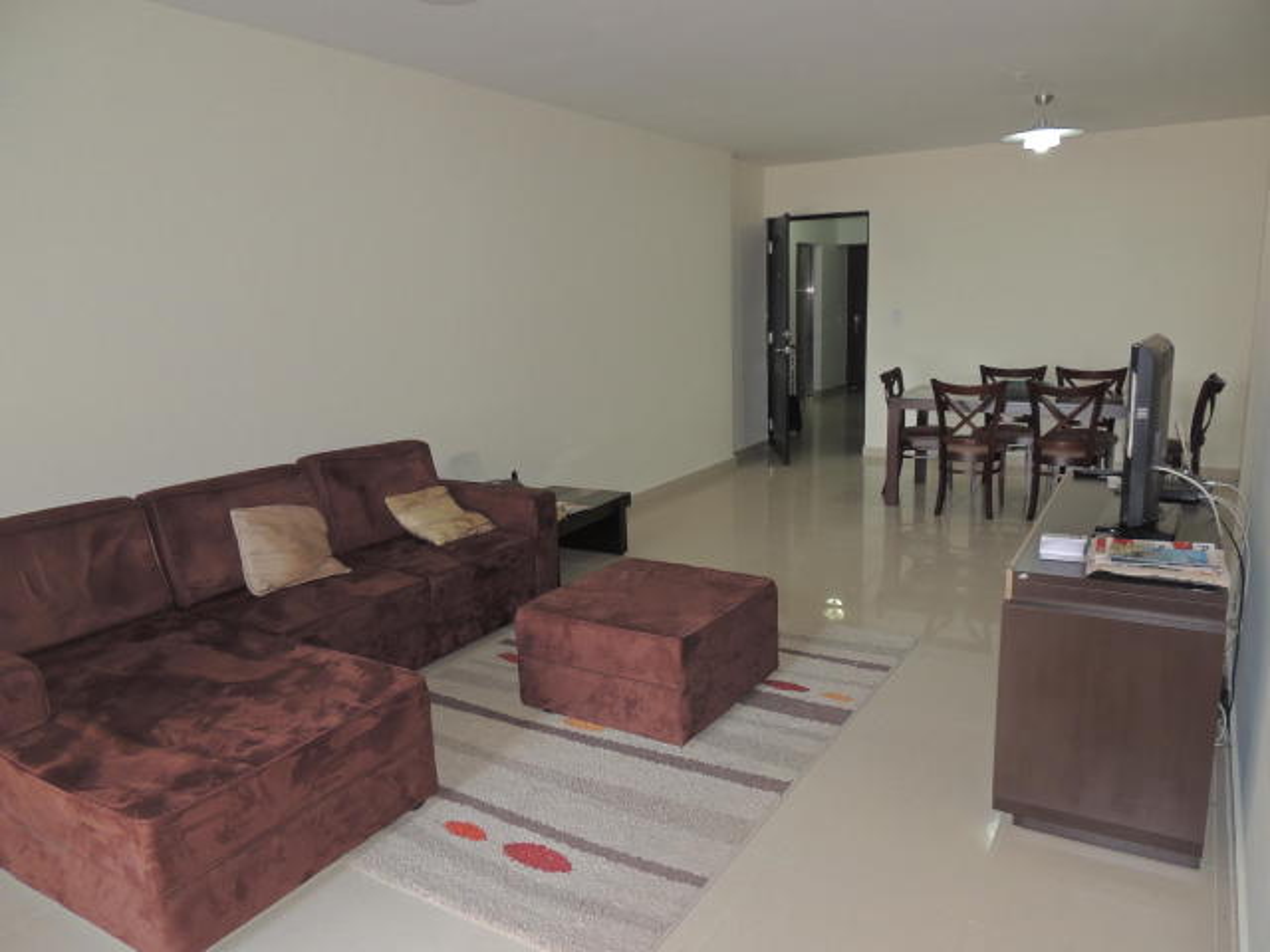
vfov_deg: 56.8
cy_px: 476
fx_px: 881
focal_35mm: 24
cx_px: 635
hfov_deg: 71.6
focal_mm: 4.3
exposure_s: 1/30
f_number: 3
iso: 200
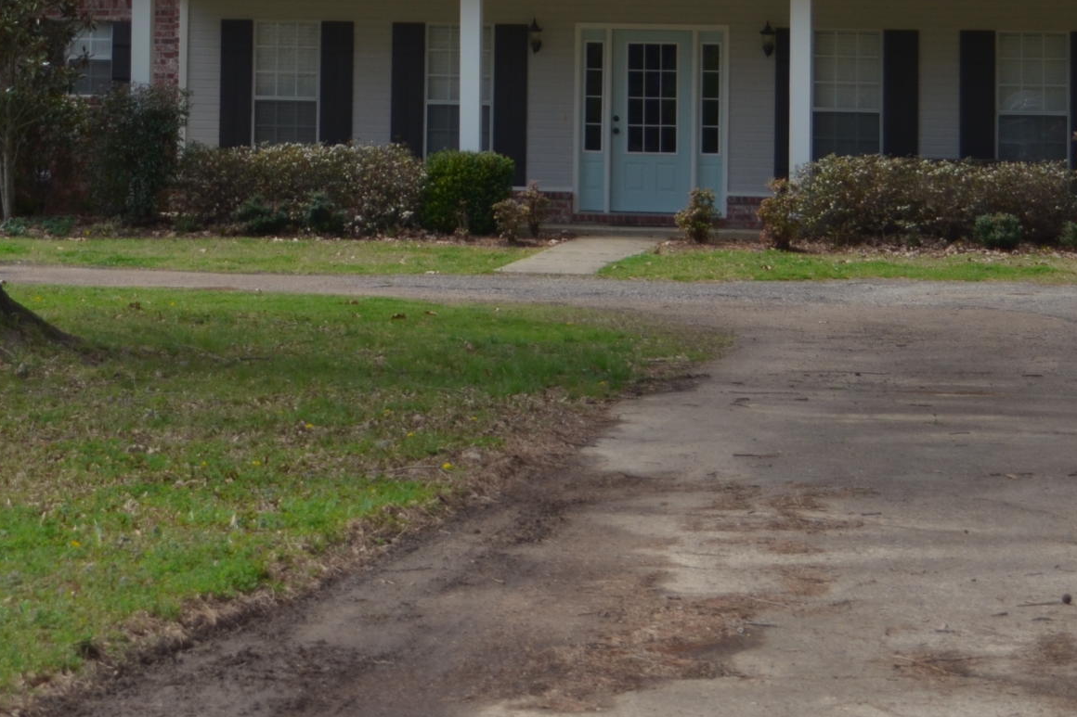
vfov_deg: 11.9
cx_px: 147
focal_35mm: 112
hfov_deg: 18.0
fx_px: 3359
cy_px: -186
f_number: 4.5
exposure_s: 1/1600
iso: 200
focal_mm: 29
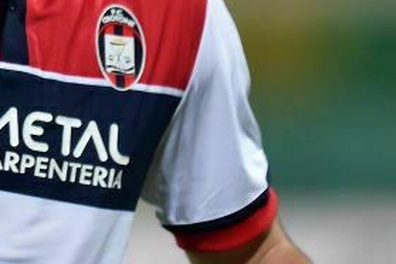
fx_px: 22196
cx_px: -183
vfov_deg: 0.7
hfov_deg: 1.0
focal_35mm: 2018
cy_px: 23
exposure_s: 1/1000
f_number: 4
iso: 2000
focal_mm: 550
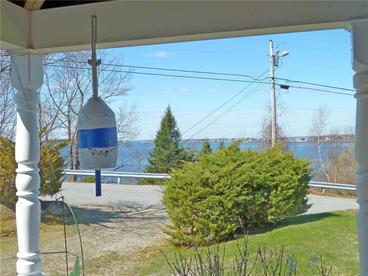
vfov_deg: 36.0
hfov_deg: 46.8
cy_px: 138
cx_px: 184
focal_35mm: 40
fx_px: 425
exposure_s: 1/500
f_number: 4
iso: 80
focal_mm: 6.5
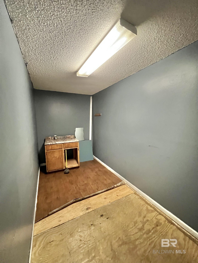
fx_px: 99
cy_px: 132
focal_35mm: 13
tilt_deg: -6.6
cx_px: 99
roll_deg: +0.0
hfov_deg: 89.9
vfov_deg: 106.2
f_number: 1.8
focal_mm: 1.57
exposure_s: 1/30
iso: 1000
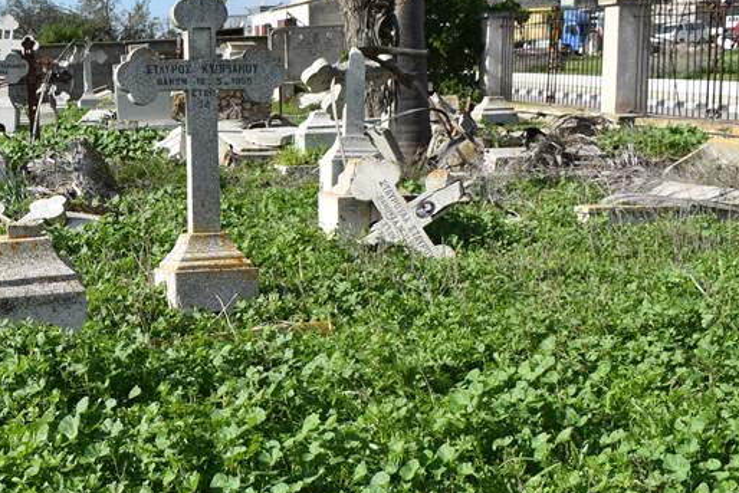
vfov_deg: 21.6
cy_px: 280
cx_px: 47
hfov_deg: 30.2
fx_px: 1294
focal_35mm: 63
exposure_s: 1/320
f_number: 8
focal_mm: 18
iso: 100
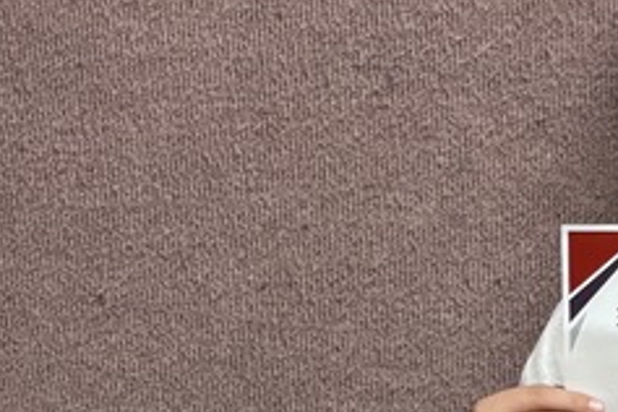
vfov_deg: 11.2
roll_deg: +0.2
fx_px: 2008
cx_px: 774
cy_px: 644
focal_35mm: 117
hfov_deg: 16.6
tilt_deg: -19.2
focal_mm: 5.96
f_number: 1.6
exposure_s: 1/60
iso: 250
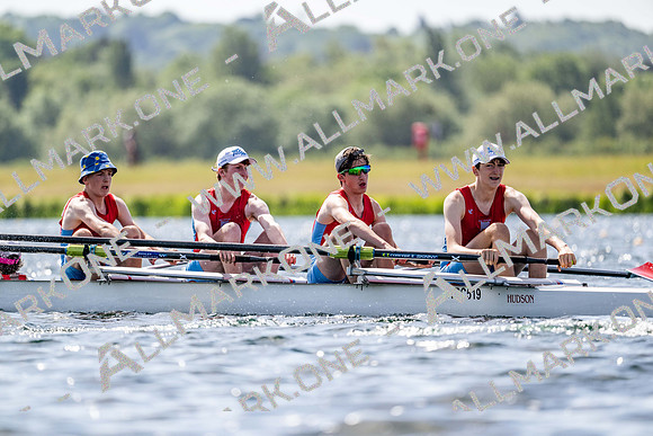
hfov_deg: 5.2
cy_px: 218
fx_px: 7257
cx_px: 326
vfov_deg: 3.4
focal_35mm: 400
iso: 250
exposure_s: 1/2500
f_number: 4.5
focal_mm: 400
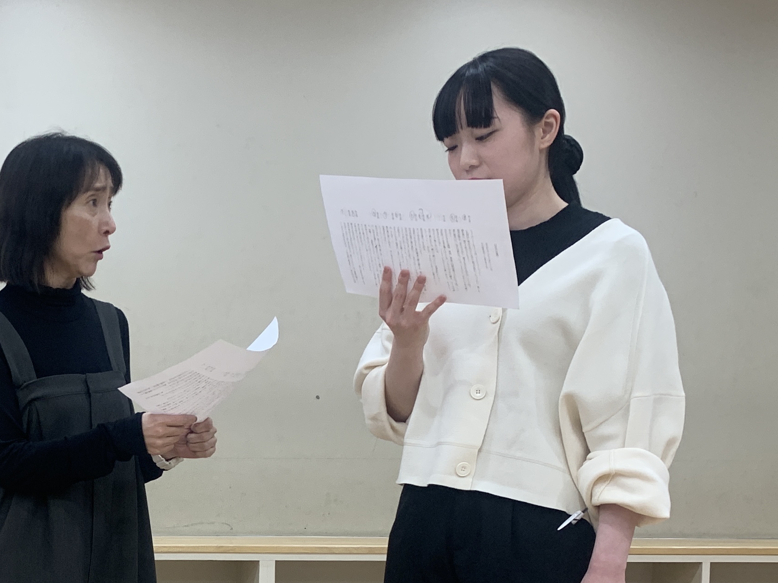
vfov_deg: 23.1
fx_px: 1393
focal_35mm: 62
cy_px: 518
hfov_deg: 28.9
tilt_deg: -4.3
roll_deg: -0.3
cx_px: -31
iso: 80
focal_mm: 4.25
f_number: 1.8
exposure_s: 1/121
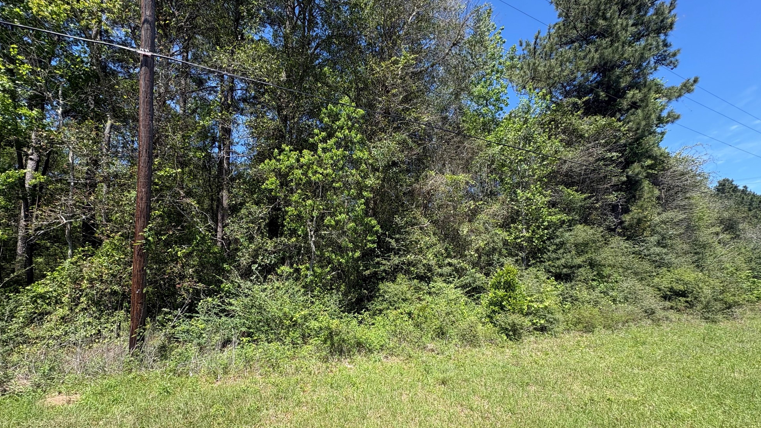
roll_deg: -0.6
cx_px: 363
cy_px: 260
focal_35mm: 16
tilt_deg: +3.0
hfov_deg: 99.3
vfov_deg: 66.3
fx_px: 323
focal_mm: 2.22
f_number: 2.2
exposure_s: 1/620
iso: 40
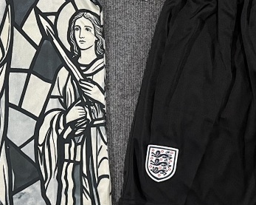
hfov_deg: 25.9
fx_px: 553
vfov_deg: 20.3
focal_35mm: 73
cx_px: 80
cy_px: 4
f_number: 1.78
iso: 500
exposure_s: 1/50
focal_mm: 6.76
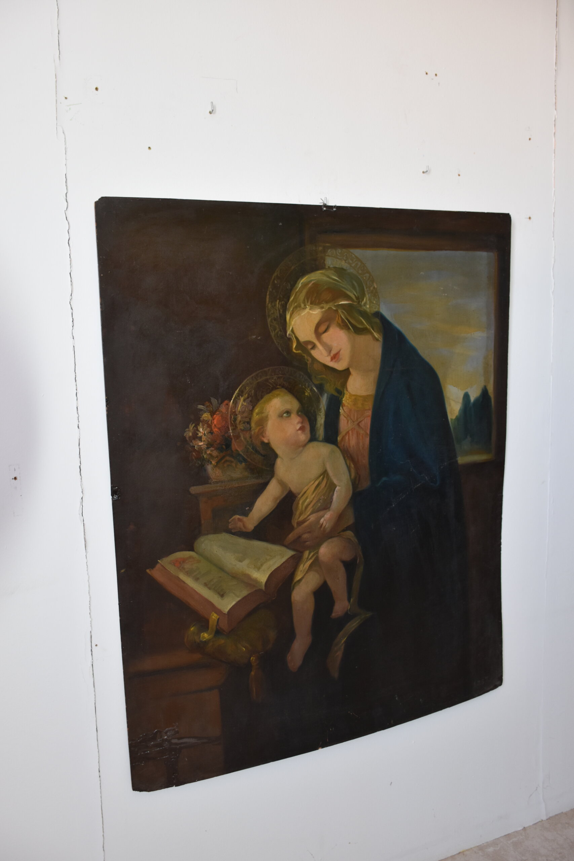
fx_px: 789
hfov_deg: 40.0
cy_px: 430
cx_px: 287
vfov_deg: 57.2
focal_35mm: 33
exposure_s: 1/60
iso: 500
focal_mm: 22
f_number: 3.5
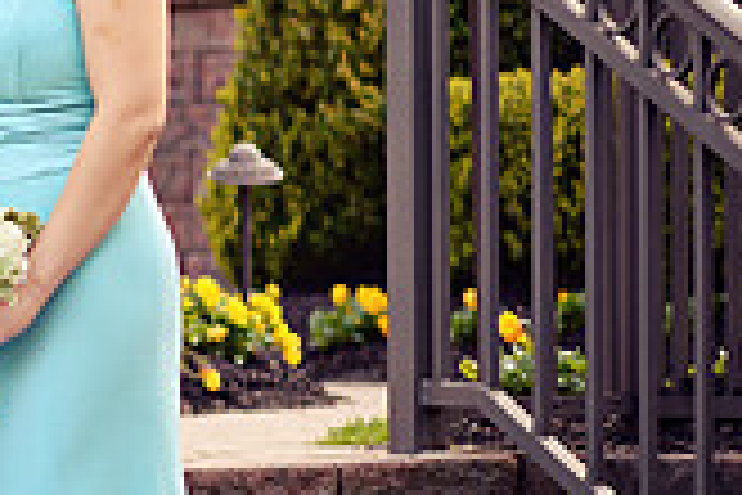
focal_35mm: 298
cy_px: 360
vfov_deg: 4.6
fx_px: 6142
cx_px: -517
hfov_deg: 6.8
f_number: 2.8
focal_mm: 85
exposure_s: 1/500
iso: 320
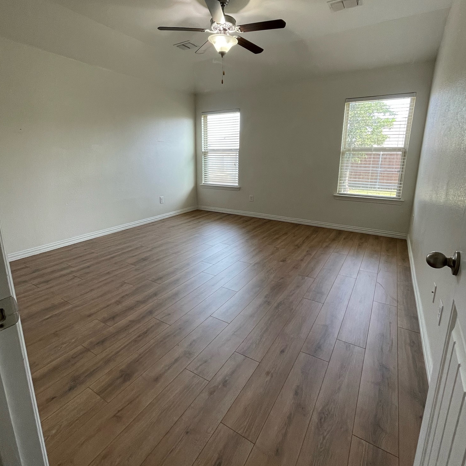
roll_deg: +0.0
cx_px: 231
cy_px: 213
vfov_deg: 87.2
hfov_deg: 87.4
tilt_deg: -12.2
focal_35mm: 16
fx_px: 244
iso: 250
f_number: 2.4
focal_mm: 1.54
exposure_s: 1/120
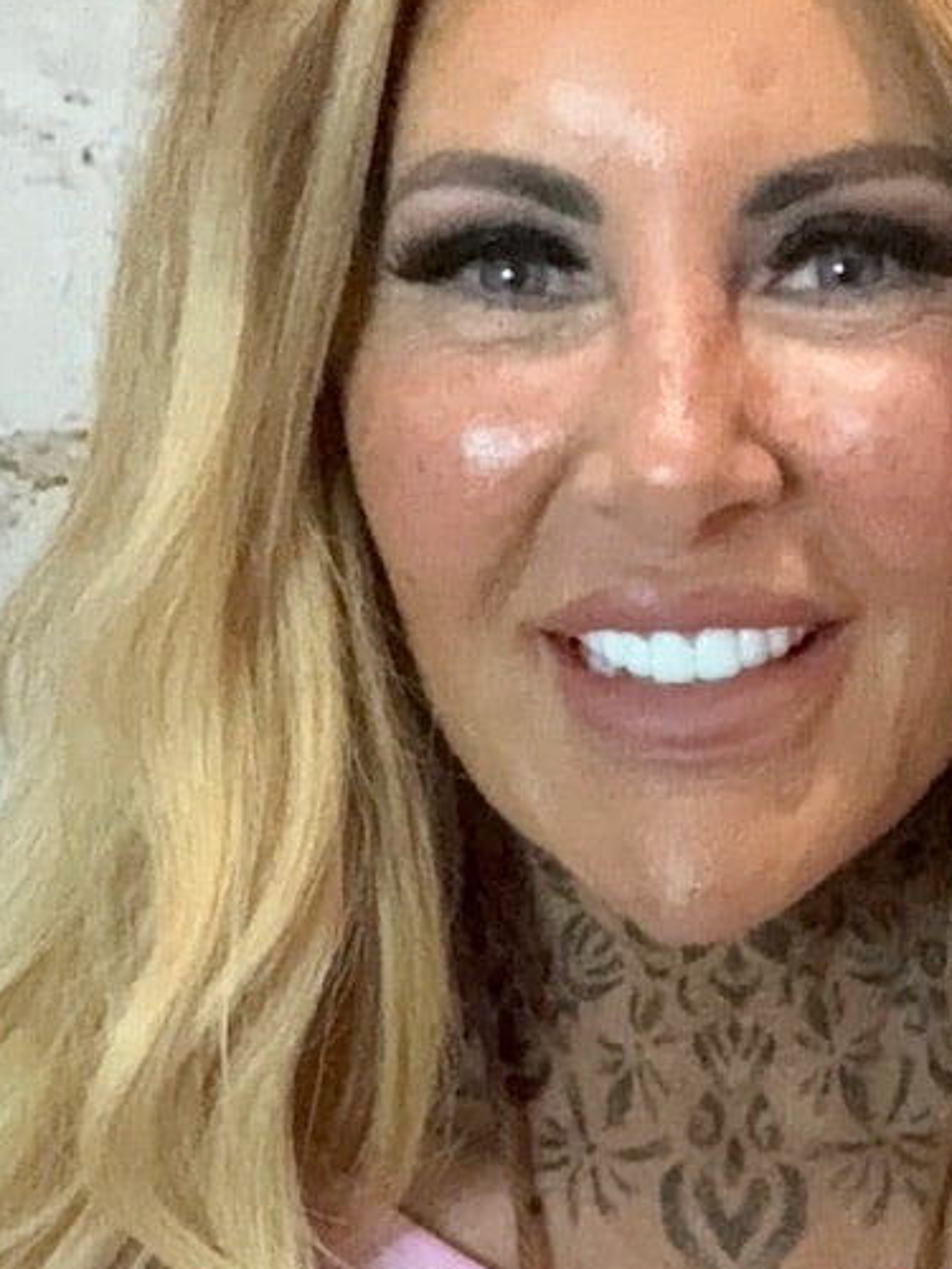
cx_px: 744
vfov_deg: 14.7
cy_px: 1997
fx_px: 4510
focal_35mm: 123
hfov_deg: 12.0
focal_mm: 2.69
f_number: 1.9
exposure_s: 1/50
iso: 250
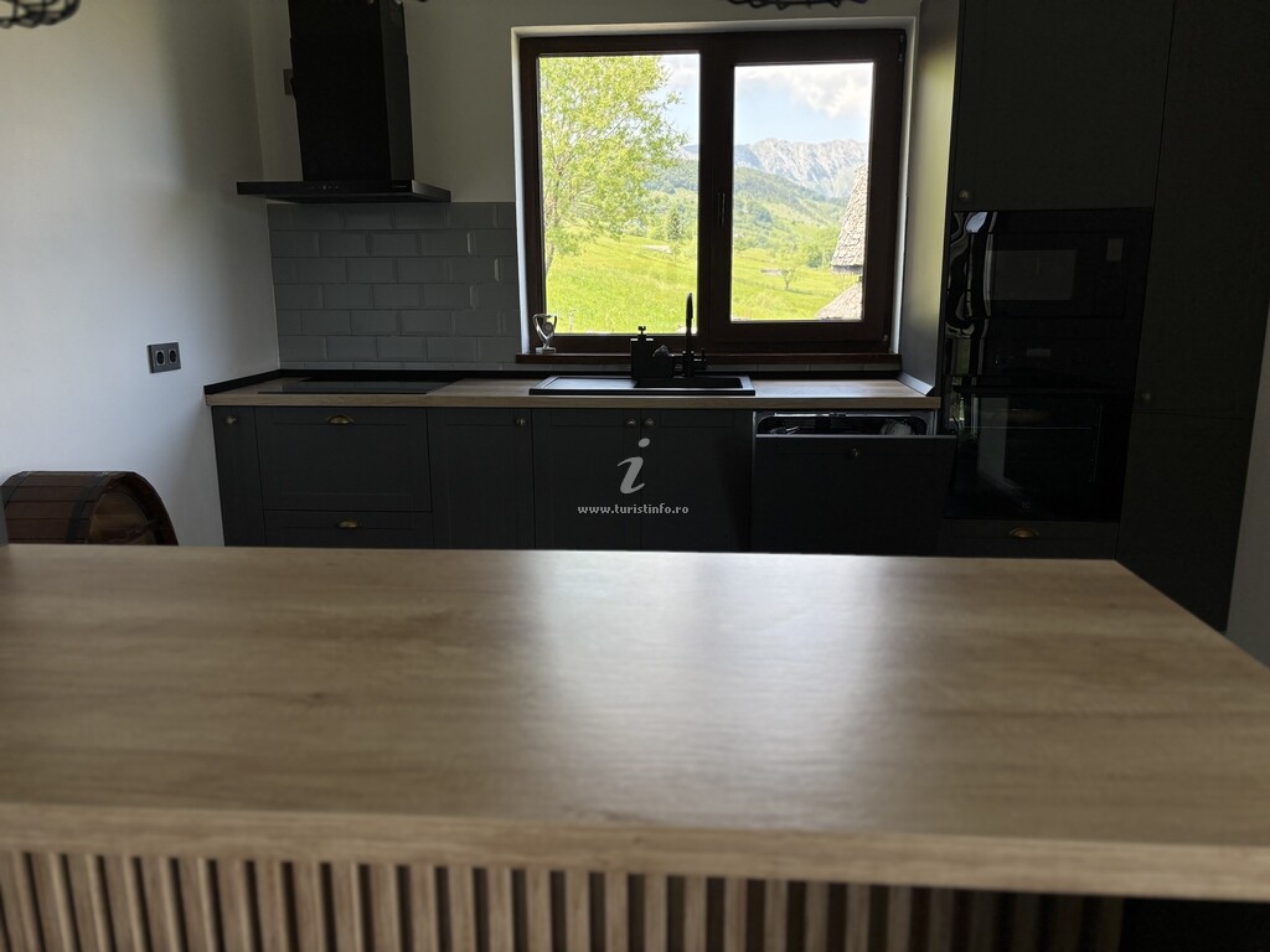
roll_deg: +0.2
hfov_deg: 67.3
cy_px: 476
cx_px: 635
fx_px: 954
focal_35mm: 26
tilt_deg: -12.7
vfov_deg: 53.1
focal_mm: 5.96
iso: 40
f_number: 1.6
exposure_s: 1/255
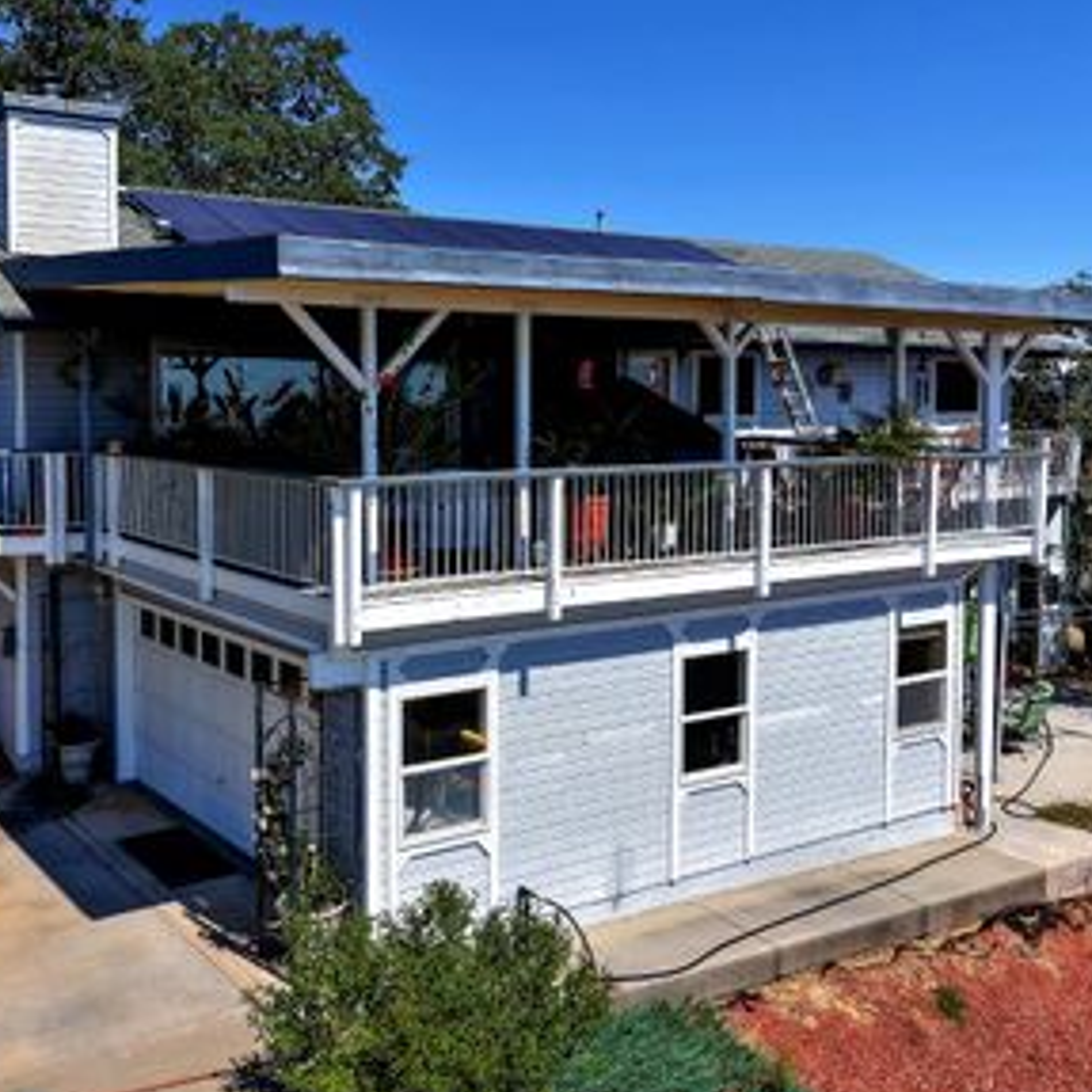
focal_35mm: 37
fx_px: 1321
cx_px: 407
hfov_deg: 44.5
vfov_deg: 44.8
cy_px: 462
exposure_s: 1/10000
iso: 170
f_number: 1.8
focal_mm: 8.67
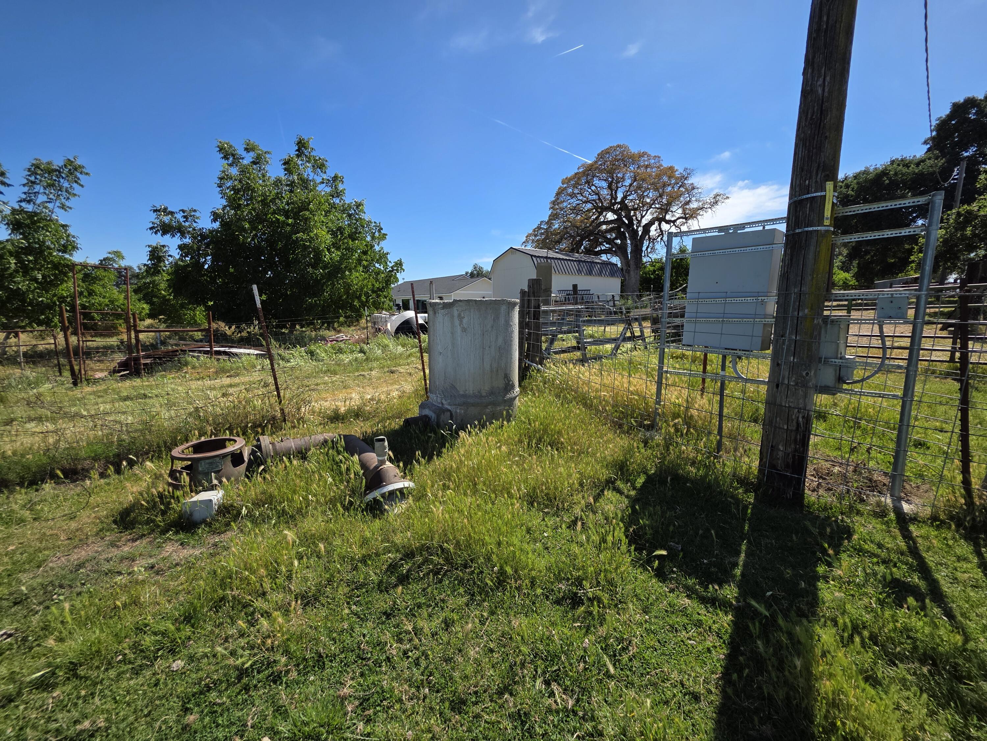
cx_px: 494
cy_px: 370
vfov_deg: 89.9
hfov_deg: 106.2
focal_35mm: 13
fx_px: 371
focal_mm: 2.2
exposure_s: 1/1910
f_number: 1.9
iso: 40
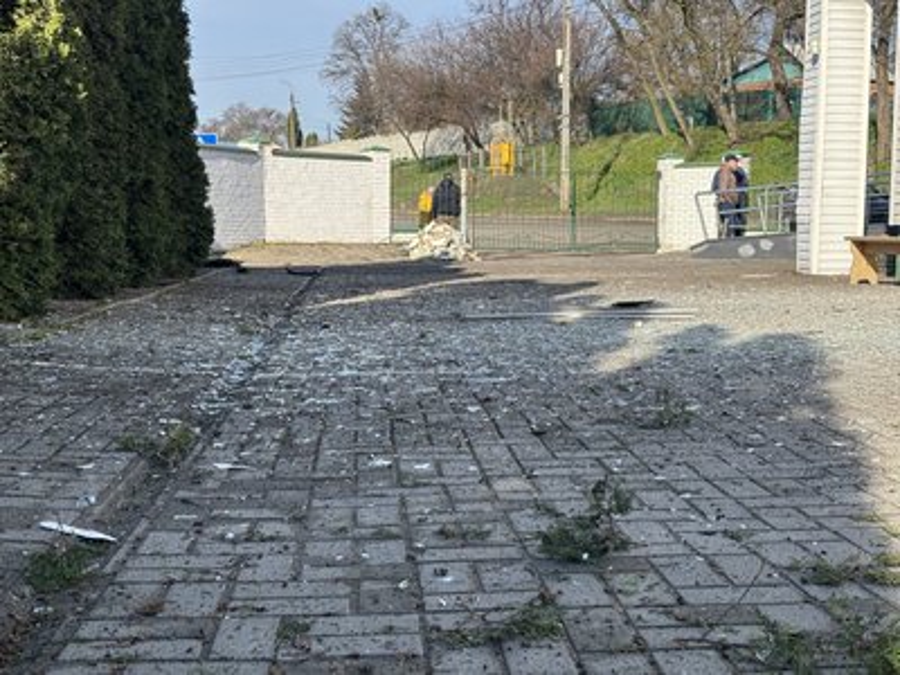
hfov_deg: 36.8
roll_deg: -0.1
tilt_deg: -4.9
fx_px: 1352
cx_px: 450
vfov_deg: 28.0
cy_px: 338
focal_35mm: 52
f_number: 1.6
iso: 32
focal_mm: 5.96
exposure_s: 1/1362
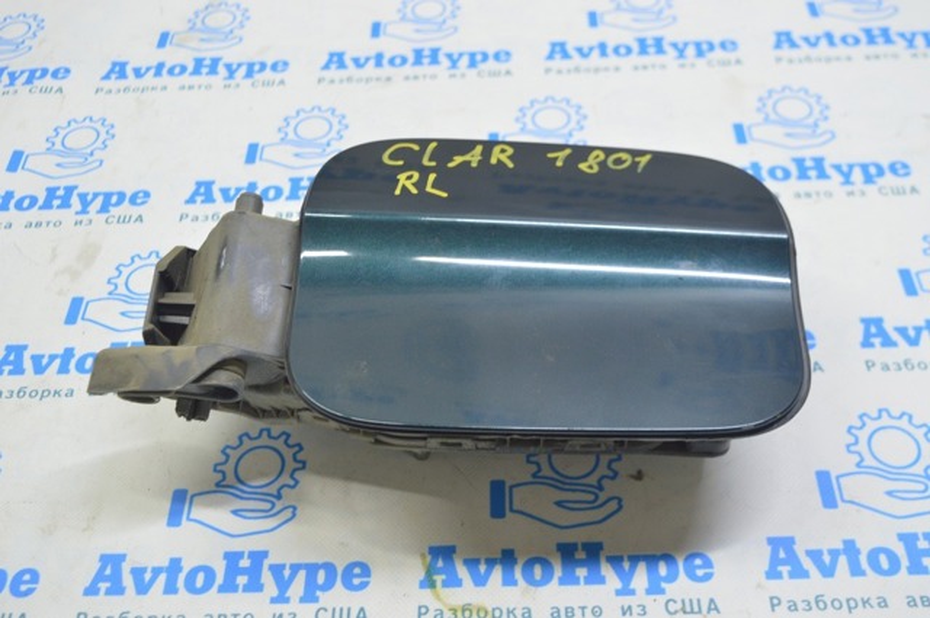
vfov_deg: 31.8
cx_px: 465
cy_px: 309
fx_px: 1084
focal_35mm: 42
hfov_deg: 46.5
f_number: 5.6
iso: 400
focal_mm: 28
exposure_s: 1/20
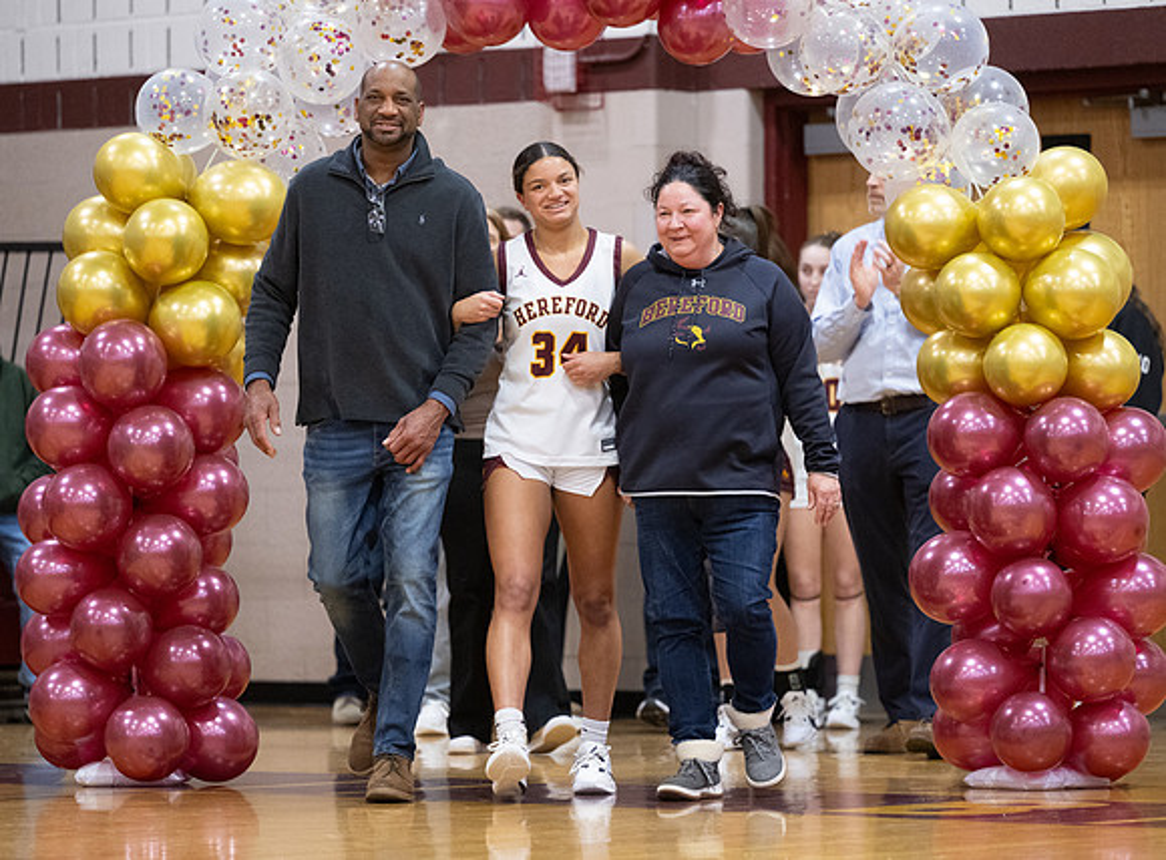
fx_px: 6335
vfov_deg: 7.8
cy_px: 456
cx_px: 584
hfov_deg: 10.5
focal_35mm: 189
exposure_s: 1/400
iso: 4000
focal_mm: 145
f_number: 2.8
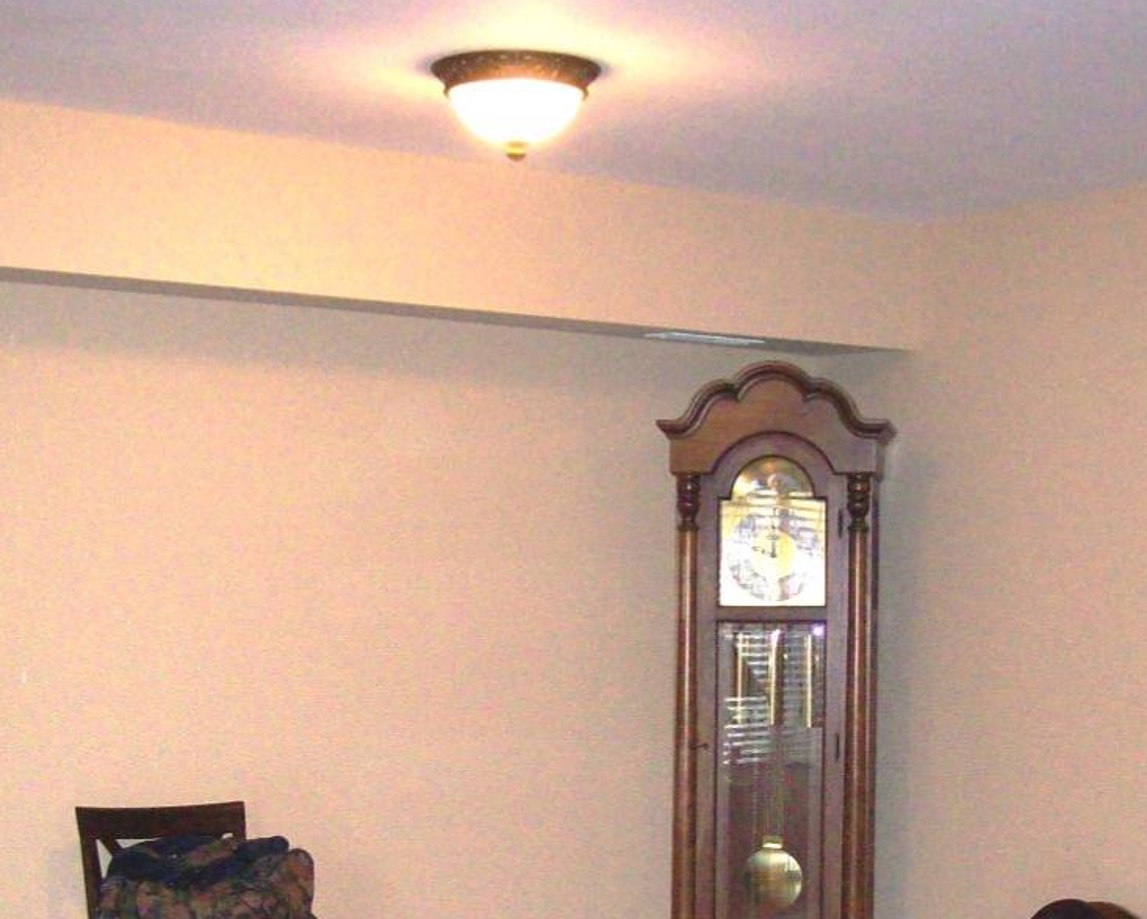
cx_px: 576
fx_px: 2343
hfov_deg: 27.5
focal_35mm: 69
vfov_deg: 21.9
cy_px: 737
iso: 200
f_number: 2.7
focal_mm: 6
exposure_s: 1/64
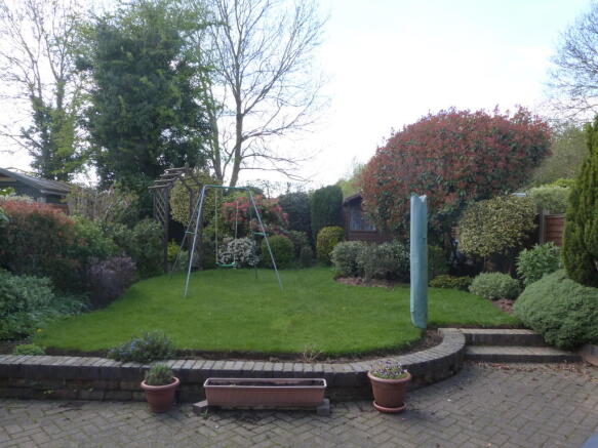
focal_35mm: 25
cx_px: 299
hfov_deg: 69.4
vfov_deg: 54.9
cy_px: 224
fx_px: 432
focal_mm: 4.5
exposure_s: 1/200
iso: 200
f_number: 5.6
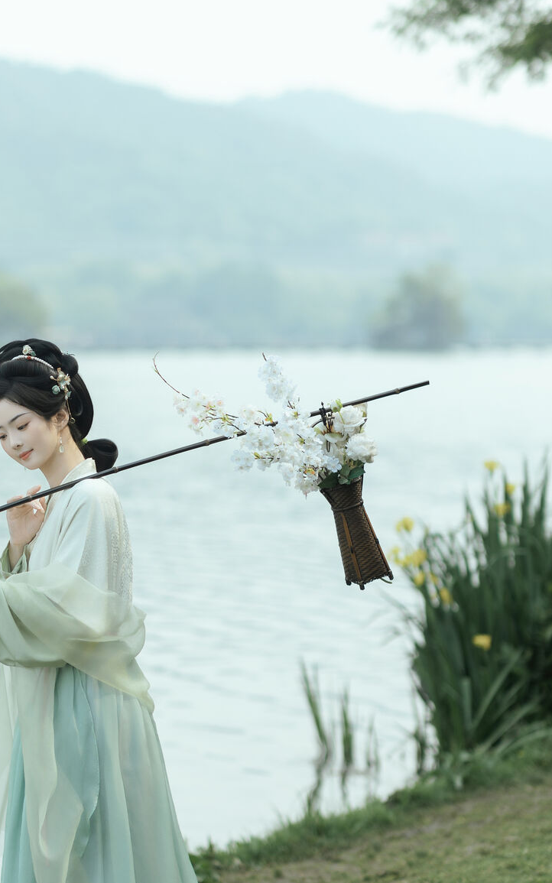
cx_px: 148
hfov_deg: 9.7
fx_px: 3249
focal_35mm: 135
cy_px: 463
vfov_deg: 15.5
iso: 100
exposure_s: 1/2000
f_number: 2
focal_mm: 85
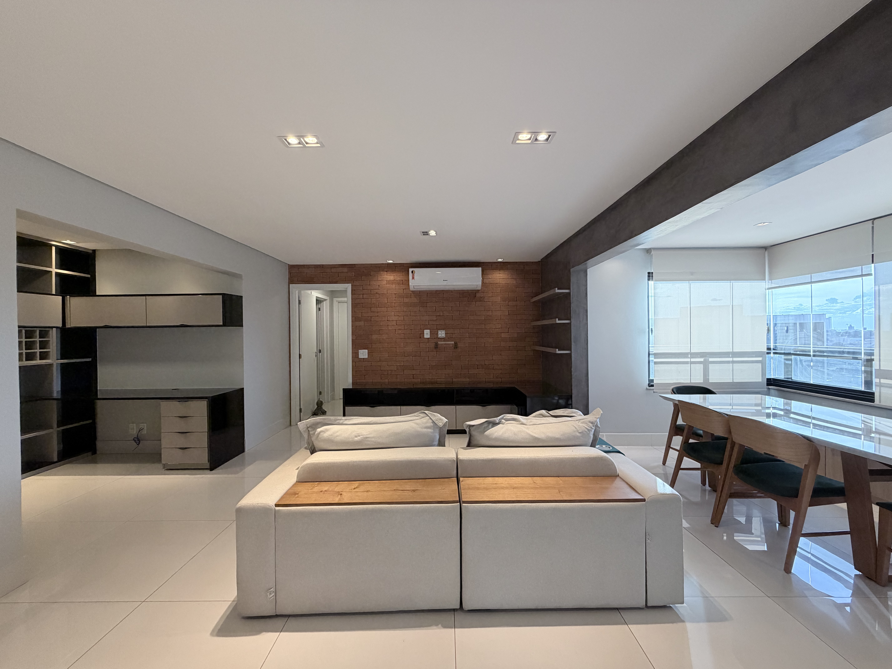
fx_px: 361
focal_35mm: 14
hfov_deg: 102.1
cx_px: 446
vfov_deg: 85.7
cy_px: 334
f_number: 2.2
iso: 250
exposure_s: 1/120
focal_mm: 2.22
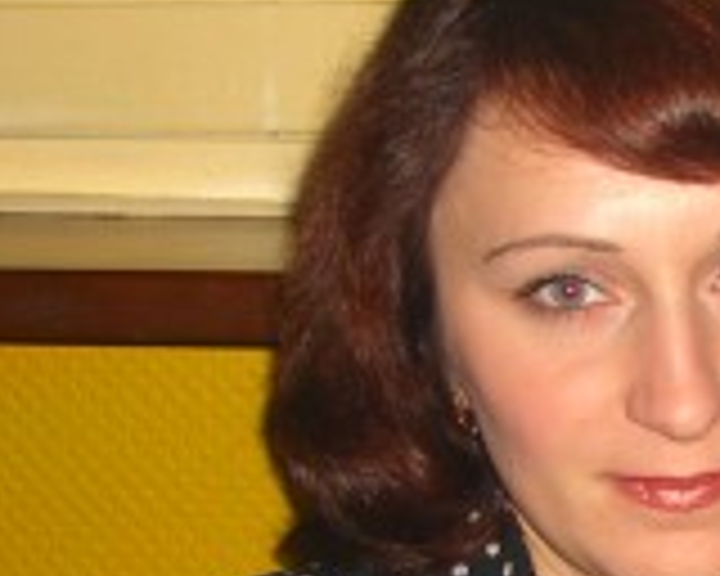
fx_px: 2962
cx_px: 981
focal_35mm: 139
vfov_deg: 11.0
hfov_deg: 13.3
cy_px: 531
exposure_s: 1/60
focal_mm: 7.9
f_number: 2.8
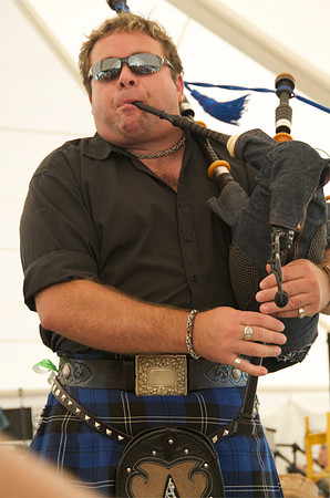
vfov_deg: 23.4
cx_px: 165
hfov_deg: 15.6
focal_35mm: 87
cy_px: 249
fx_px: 1202
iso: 400
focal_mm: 58
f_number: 5
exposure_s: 1/200
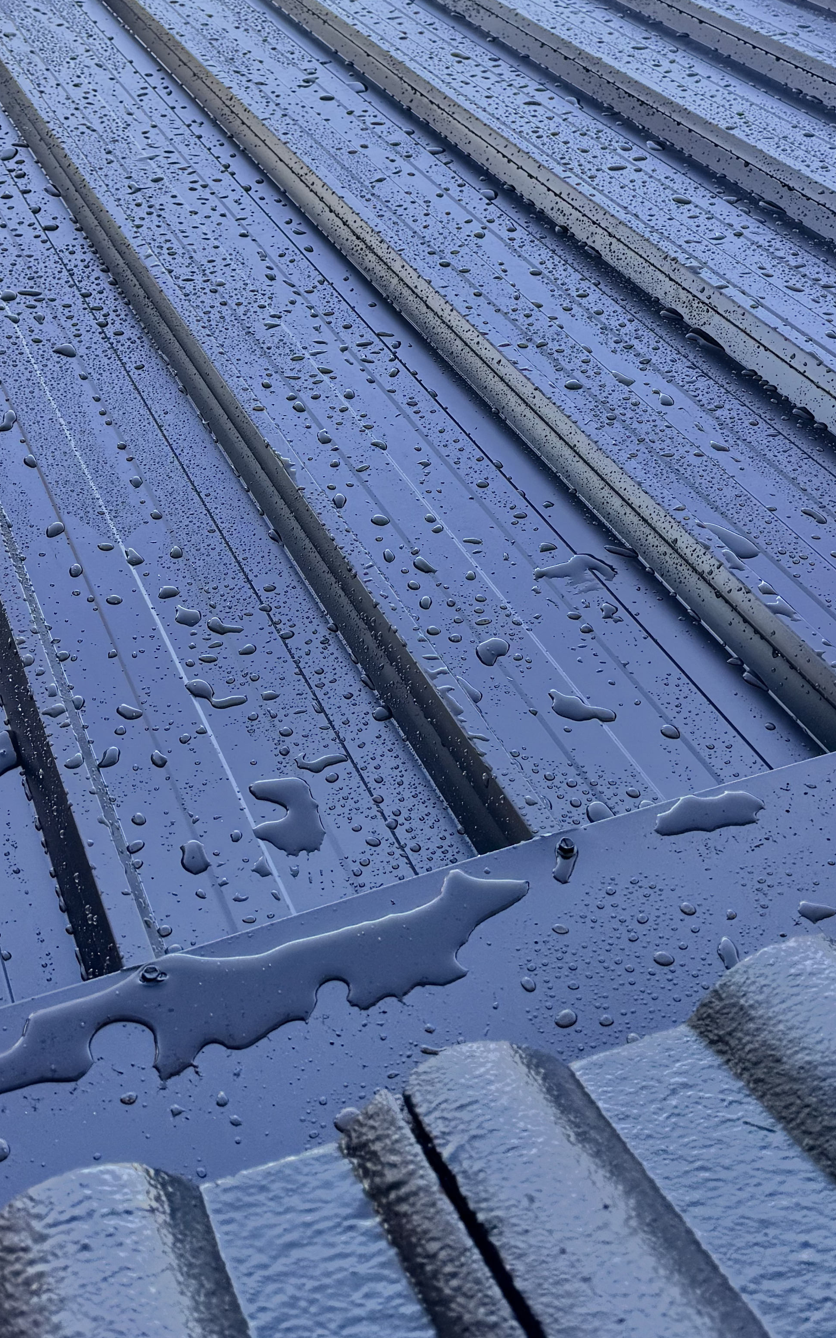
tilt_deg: -26.6
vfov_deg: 41.4
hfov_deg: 27.4
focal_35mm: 47
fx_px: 1714
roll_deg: +0.8
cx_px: 369
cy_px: 331
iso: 80
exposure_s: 1/598
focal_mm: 6.76
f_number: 1.78
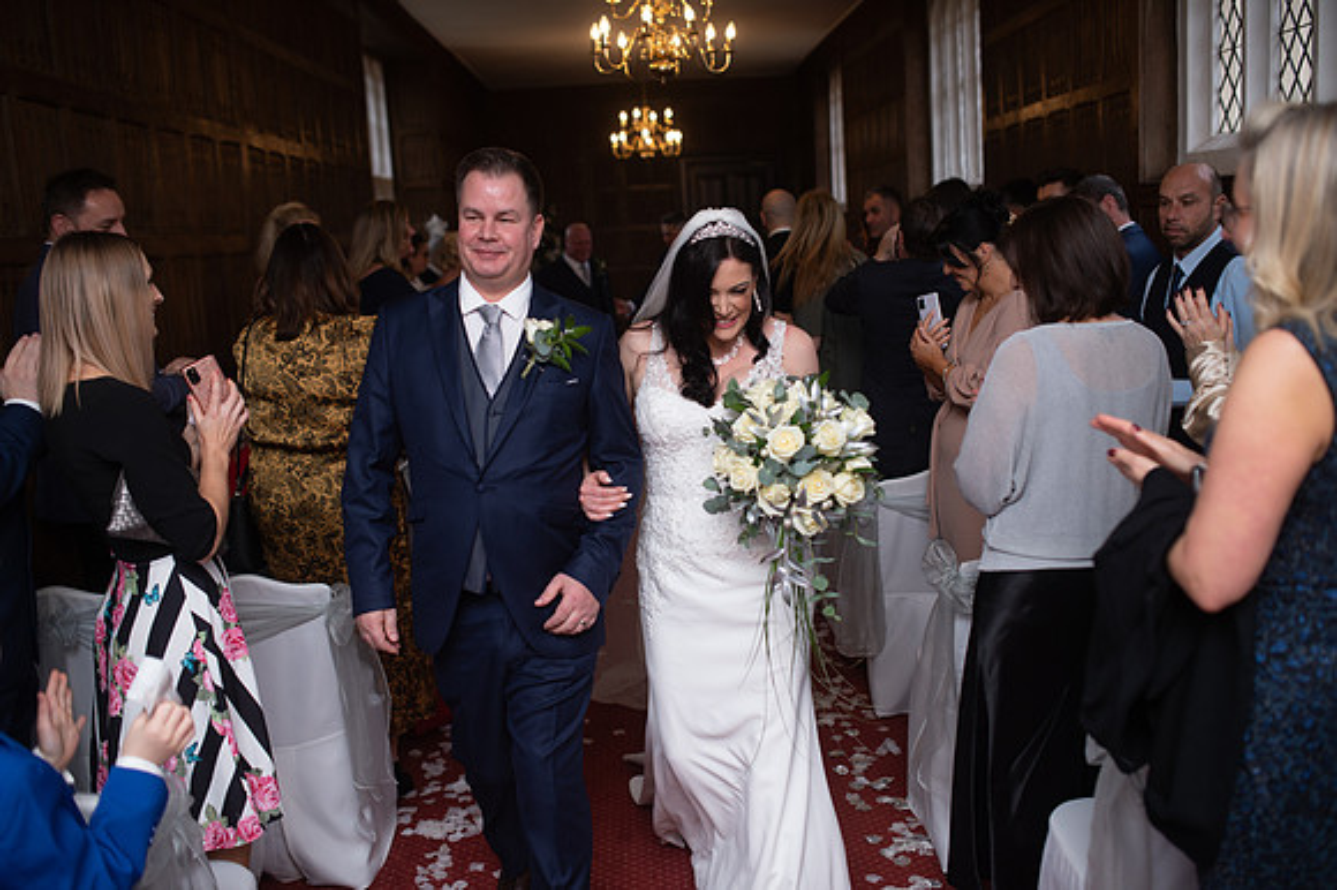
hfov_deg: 54.5
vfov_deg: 37.8
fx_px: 1299
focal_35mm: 35
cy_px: 445
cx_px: 668
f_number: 2.5
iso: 160
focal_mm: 35
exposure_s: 1/160
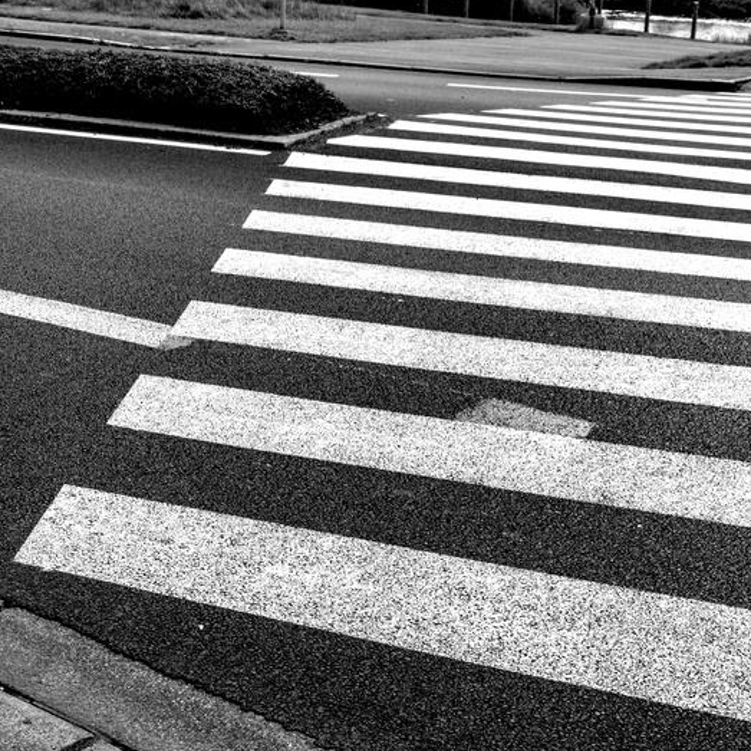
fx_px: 1325
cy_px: 373
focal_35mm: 54
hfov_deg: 31.4
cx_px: 500
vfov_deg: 31.6
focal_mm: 28
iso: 100
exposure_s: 1/320
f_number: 10
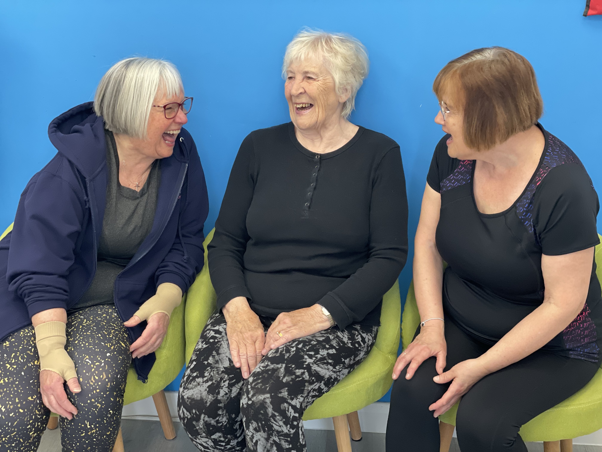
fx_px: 904
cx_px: 301
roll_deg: -0.4
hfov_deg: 36.8
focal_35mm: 52
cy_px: 226
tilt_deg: -18.8
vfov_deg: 28.0
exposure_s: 1/100
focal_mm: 6
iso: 160
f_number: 2
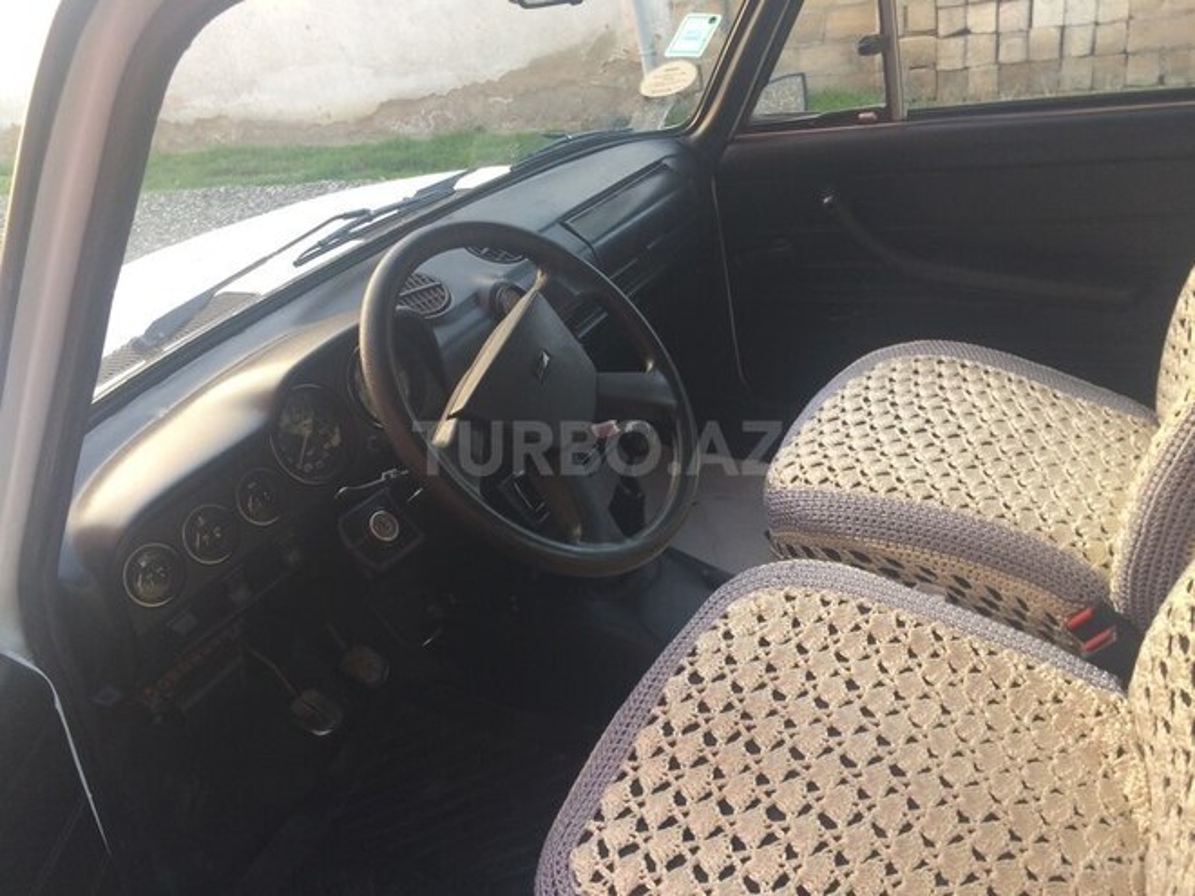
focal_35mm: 29
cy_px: 448
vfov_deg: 48.2
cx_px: 598
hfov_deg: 61.7
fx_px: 1001
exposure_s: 1/33
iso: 32
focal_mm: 4.15
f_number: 2.2
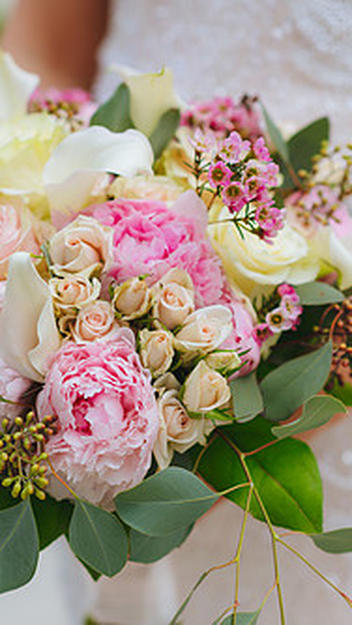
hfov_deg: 10.1
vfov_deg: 17.8
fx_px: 1990
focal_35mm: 120
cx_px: 100
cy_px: 376
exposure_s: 1/2500
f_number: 2
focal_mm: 85
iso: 200
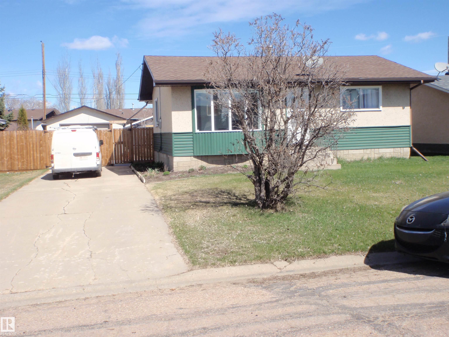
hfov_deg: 51.4
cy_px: 168
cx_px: 224
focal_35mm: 36
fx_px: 467
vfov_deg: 39.7
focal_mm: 6.53
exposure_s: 1/200
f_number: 6.3
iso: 64
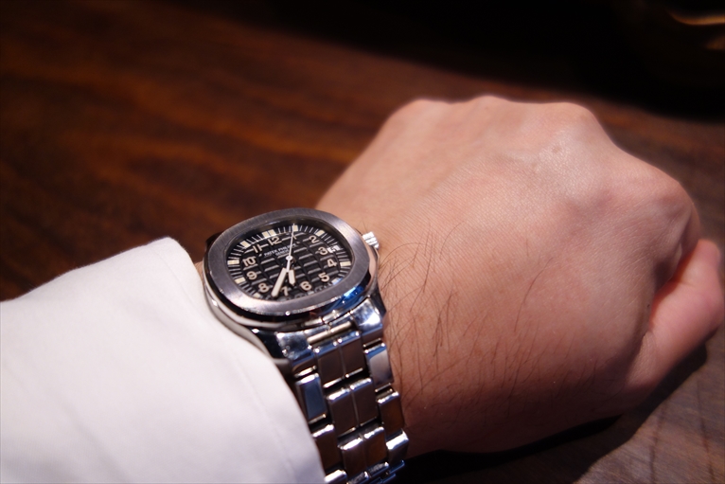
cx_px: 362
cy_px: 242
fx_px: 564
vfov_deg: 46.4
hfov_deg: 65.5
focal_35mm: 28
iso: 250
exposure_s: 1/30
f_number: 1.8
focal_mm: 10.4
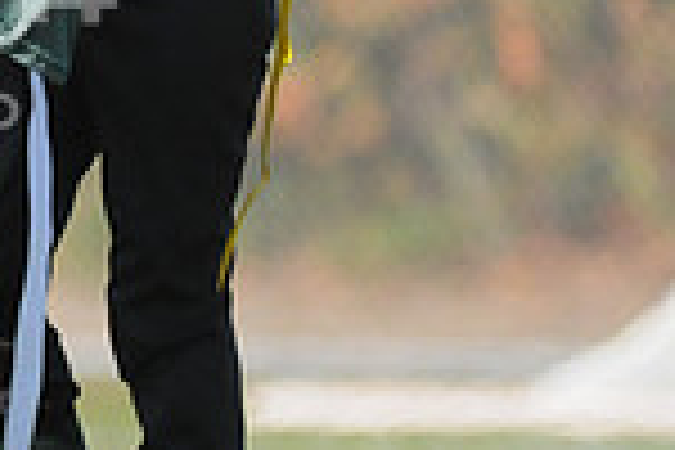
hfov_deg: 1.4
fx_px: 28254
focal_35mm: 1507
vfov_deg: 0.9
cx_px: -464
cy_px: -56
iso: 1600
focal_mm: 260
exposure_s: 1/6400
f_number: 4
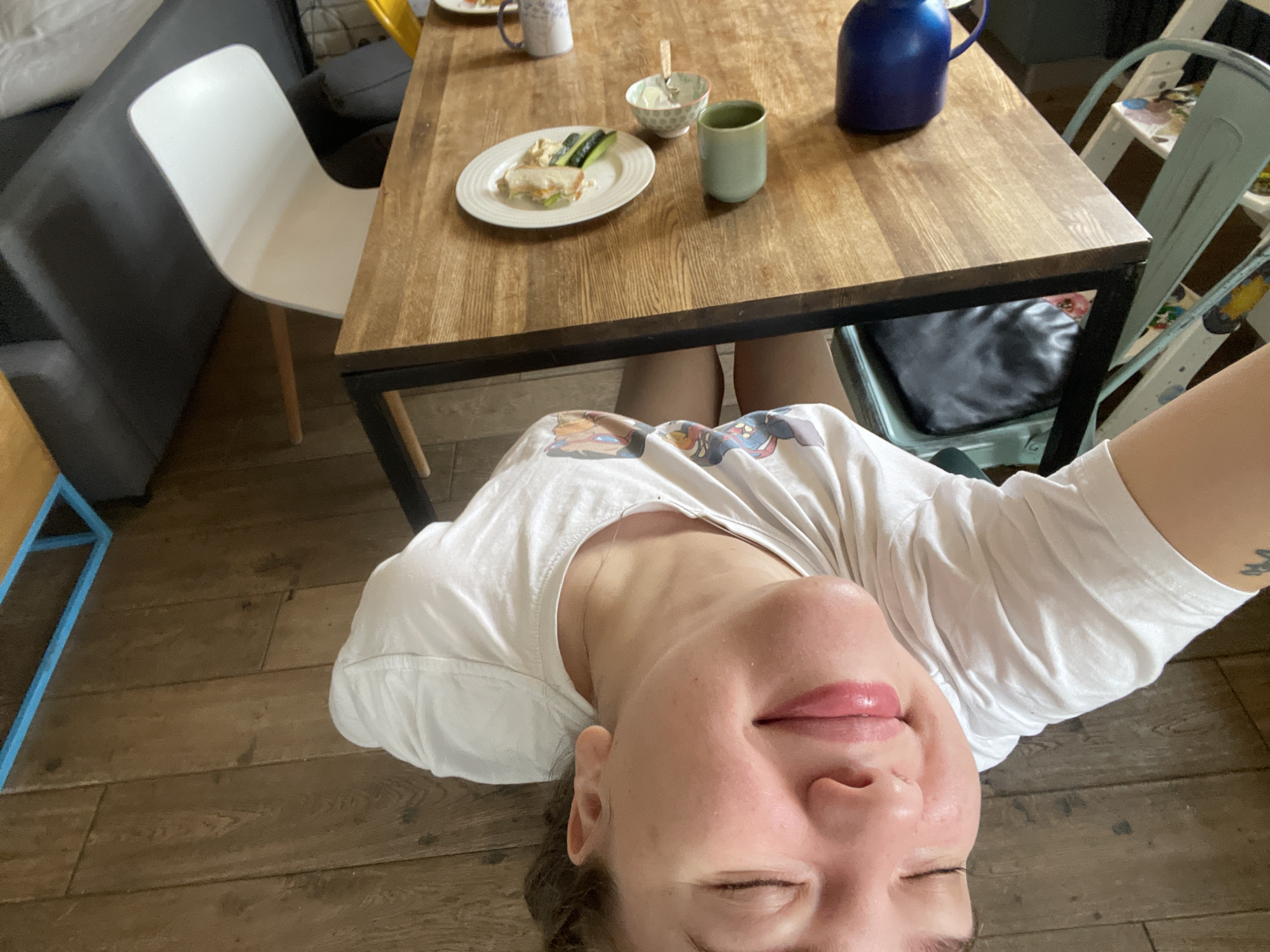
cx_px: 635
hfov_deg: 73.9
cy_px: 476
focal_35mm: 23
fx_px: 844
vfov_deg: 58.9
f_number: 2.2
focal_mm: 2.71
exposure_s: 1/50
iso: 250
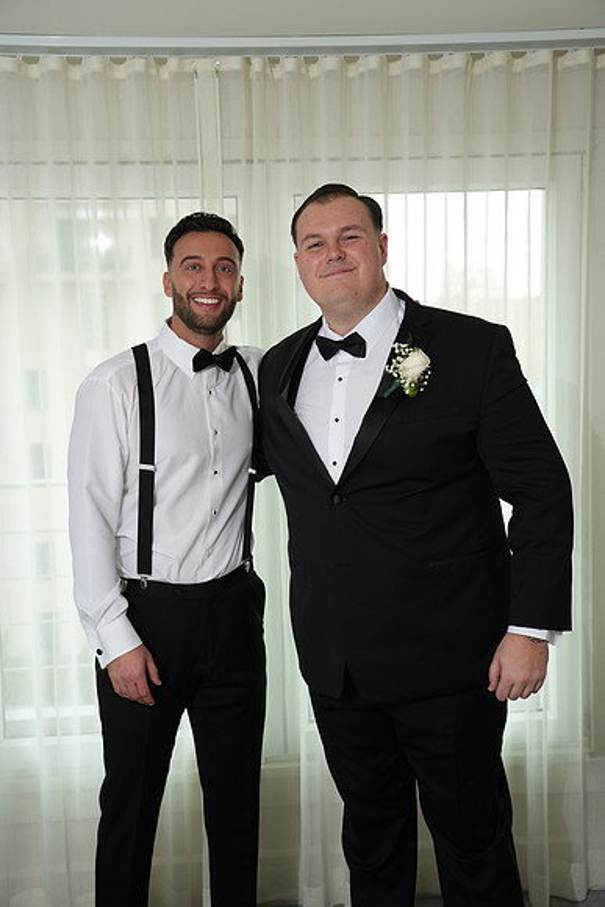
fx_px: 1083
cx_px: 302
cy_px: 454
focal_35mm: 43
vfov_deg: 45.4
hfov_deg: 31.2
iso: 640
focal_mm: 43
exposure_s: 1/200
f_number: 4
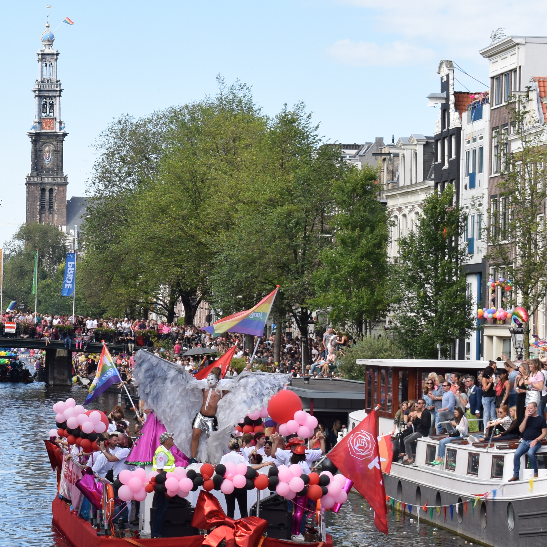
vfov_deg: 13.2
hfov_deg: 13.1
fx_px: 2359
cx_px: 71
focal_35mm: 132
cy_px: 292
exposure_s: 1/200
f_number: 8
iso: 100
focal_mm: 45
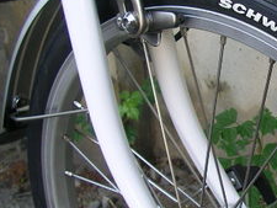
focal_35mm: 79
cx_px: 276
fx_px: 633
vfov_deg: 18.7
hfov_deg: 23.7
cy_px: 95
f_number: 2.8
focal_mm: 5.7
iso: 50
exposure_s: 1/148
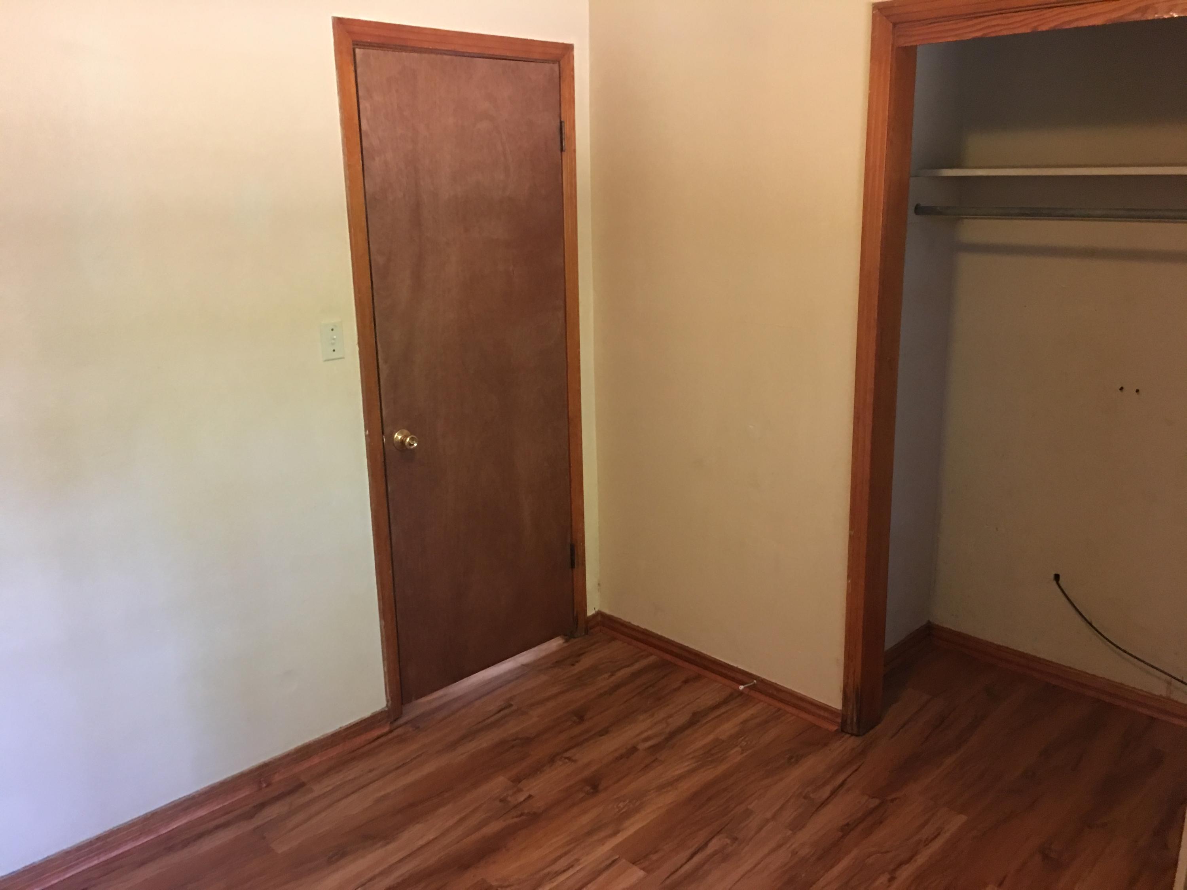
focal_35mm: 29
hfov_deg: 61.7
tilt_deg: -13.1
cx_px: 594
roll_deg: +1.1
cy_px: 445
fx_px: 994
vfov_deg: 48.2
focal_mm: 4.15
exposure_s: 1/4
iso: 64
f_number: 2.2
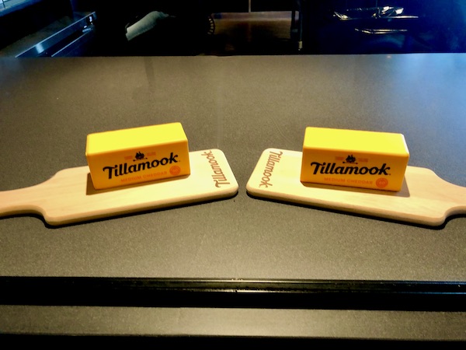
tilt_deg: -33.4
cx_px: 233
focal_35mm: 28
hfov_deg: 63.4
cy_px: 175
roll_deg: +2.4
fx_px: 377
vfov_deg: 49.7
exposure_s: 1/17
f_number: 1.8
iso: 40
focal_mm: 4
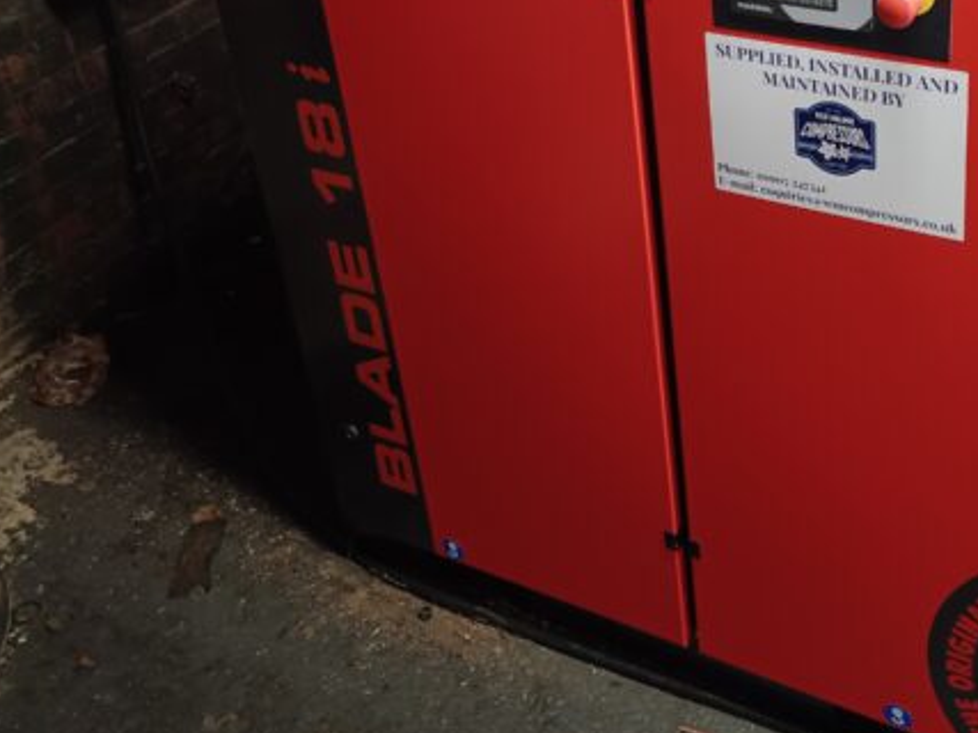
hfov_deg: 40.9
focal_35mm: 45
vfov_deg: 30.9
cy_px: 89
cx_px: 733
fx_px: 1271
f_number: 1.79
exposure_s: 1/25
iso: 2566
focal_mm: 4.71
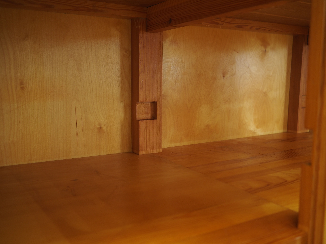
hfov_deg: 54.0
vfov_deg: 41.8
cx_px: 163
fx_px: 320
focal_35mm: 34
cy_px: 122
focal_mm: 17
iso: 320
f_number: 2
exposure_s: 1/15
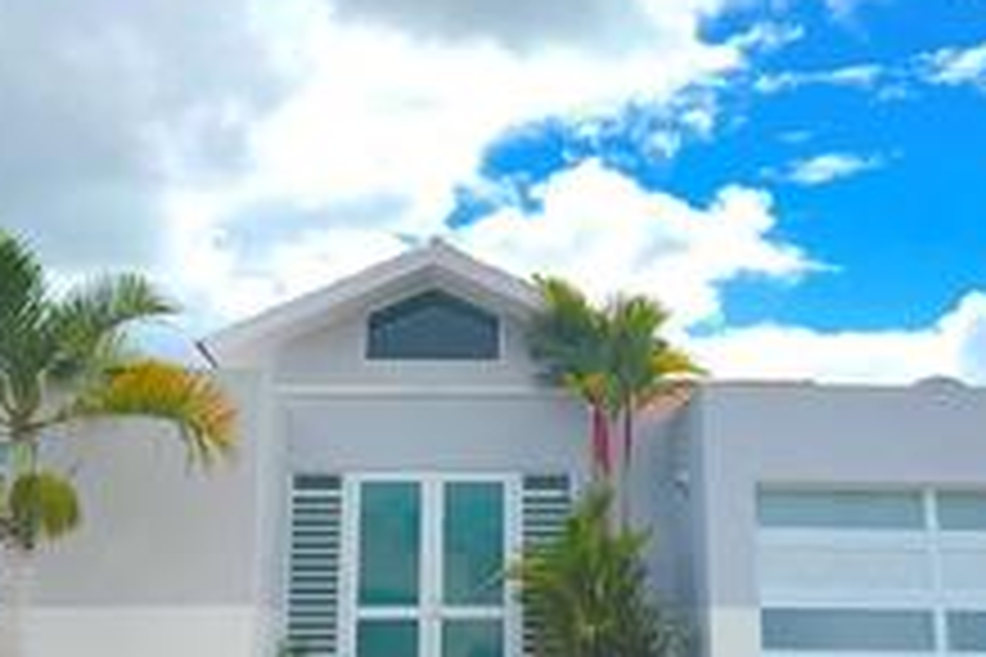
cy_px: 209
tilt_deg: +14.2
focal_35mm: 57
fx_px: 1561
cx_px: 518
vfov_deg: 23.7
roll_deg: -0.2
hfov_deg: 35.0
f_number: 1.78
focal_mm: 6.76
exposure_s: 1/15152
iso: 64
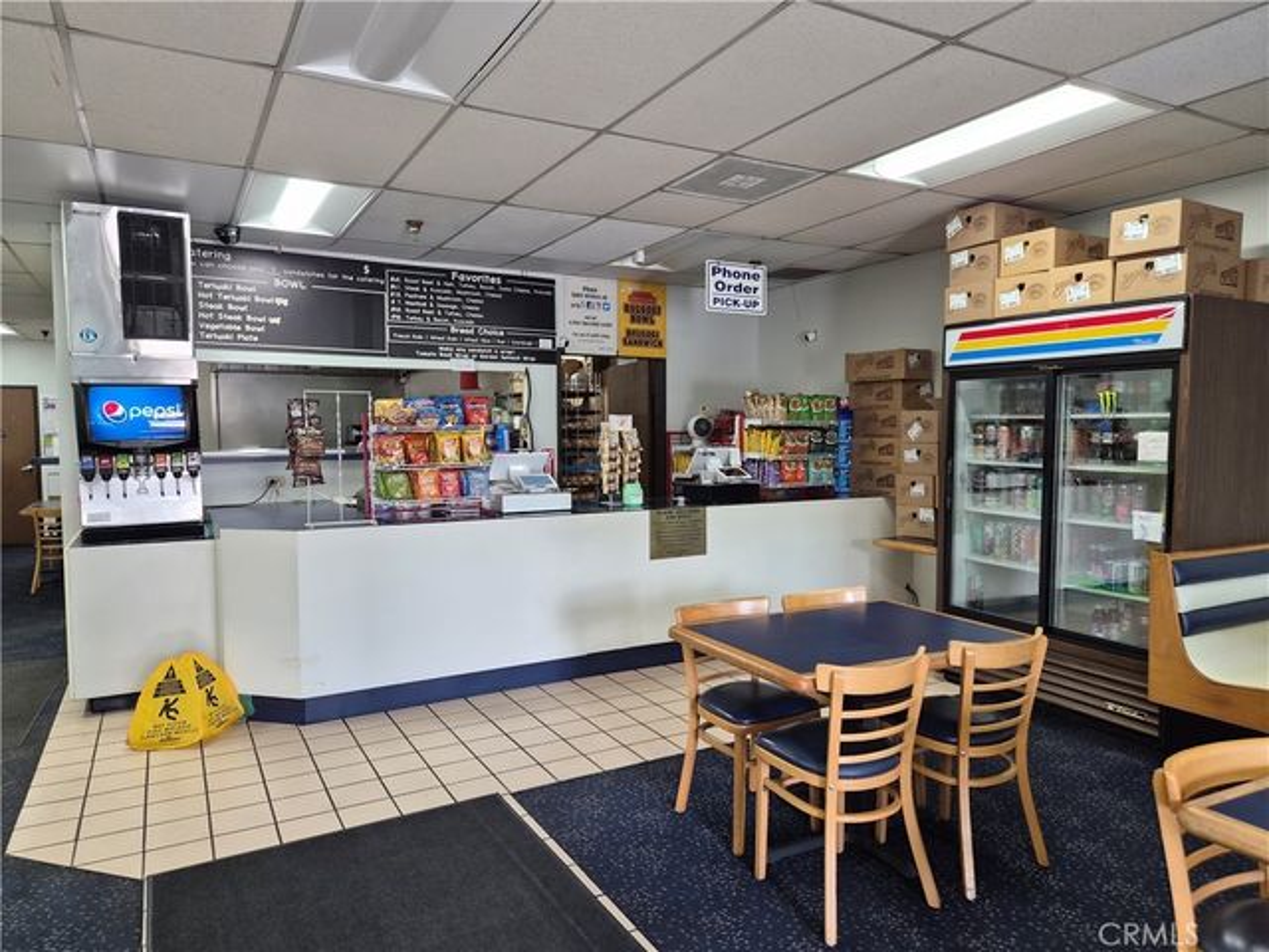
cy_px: 476
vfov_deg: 58.9
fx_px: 843
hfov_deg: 73.9
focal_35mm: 23
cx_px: 634
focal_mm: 5.4
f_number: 1.8
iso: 125
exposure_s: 1/120
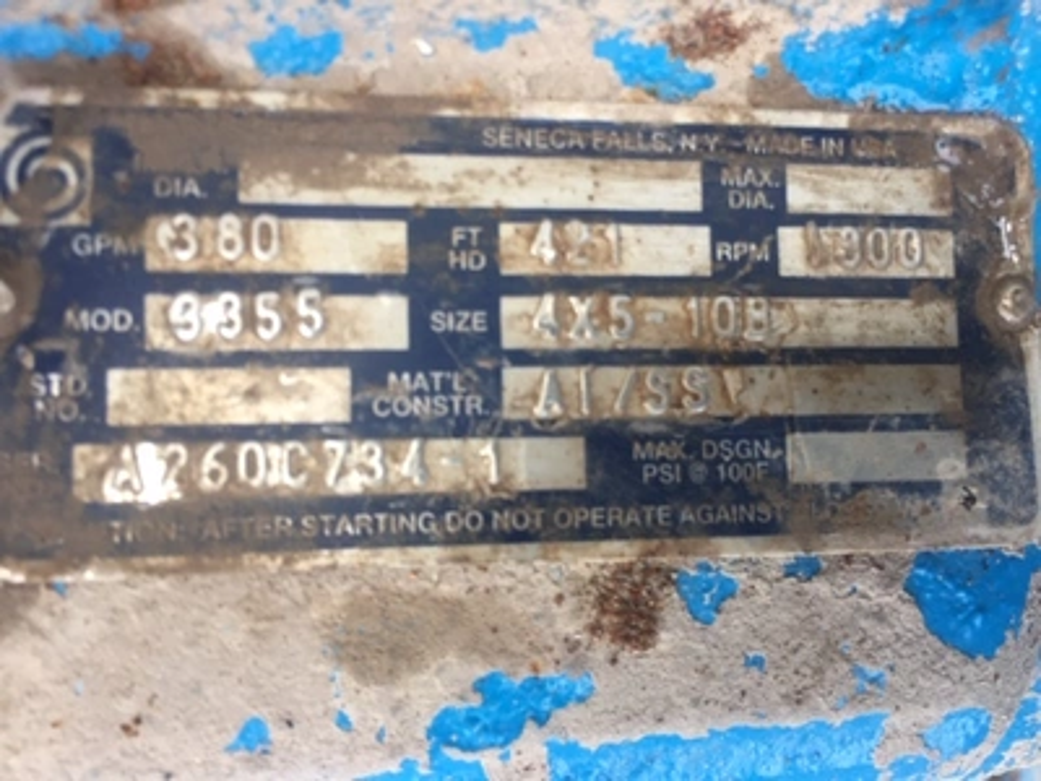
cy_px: 390
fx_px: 872
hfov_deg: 61.7
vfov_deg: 48.2
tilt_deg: -73.8
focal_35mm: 29
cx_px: 520
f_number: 2.2
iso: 32
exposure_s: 1/60
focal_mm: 4.15
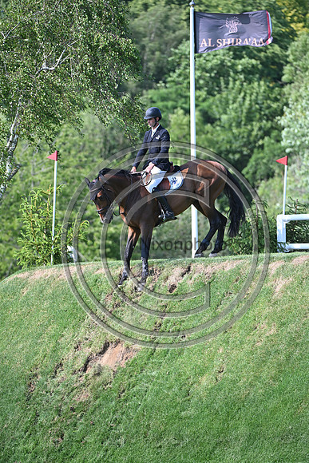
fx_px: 3345
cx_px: 154
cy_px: 232
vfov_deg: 7.9
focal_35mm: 260
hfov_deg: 5.3
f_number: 4.5
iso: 500
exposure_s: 1/1250
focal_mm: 260
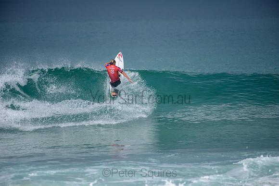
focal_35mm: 500
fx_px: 3876
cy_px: 93
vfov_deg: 2.8
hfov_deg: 4.1
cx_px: 140
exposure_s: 1/2000
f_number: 5.6
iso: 200
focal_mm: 500
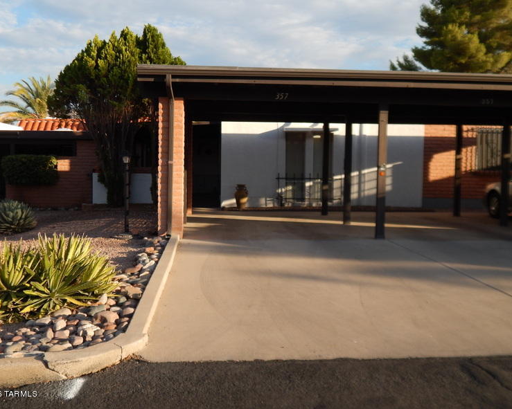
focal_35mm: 37
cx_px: 249
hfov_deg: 49.1
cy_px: 202
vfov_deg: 40.1
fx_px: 561
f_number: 3.3
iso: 125
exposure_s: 1/640
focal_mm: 6.1
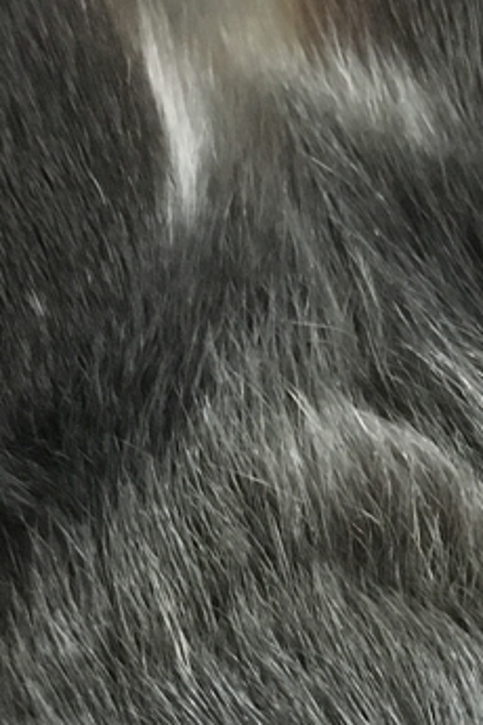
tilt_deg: -62.1
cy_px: 681
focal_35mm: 105
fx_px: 2113
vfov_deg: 19.0
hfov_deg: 13.0
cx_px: 405
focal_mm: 4.15
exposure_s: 1/17
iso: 320
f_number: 2.2
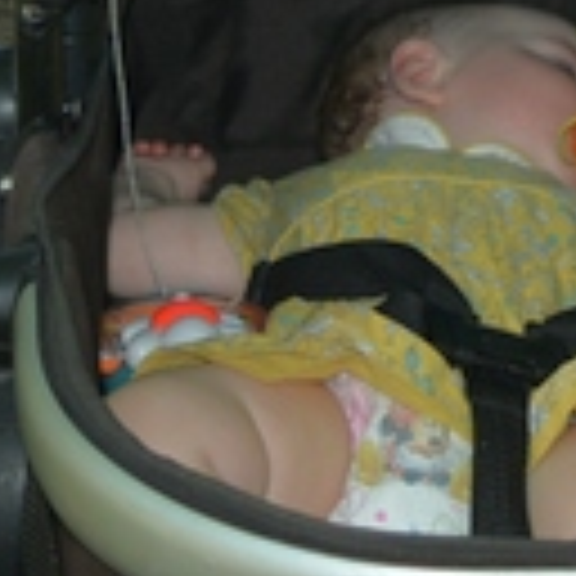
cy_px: -693
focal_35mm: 179
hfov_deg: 9.7
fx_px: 3370
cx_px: 585
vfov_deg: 9.0
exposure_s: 1/200
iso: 100
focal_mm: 20
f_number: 4
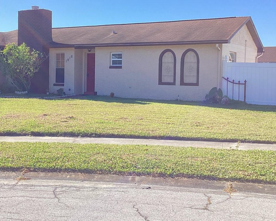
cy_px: 90
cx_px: 85
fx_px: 417
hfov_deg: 36.2
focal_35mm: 51
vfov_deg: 29.6
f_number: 2.4
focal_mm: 3.3
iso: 25
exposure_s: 1/627
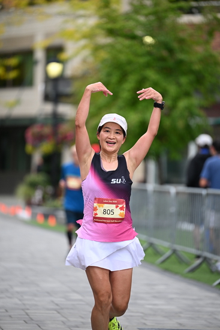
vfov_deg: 10.8
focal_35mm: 190
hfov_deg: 7.2
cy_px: 165
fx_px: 1740
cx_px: 110
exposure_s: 1/2000
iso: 640
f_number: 2.8
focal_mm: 190
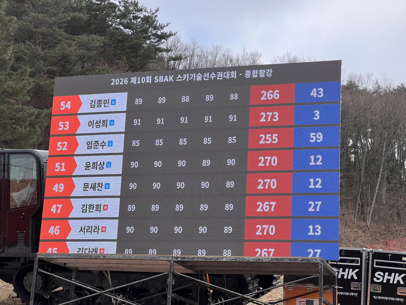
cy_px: 152
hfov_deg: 25.3
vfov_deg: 19.1
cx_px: 203
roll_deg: -0.2
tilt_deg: +13.5
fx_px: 903
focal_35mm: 77
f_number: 2.8
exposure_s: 1/328
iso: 32
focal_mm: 9
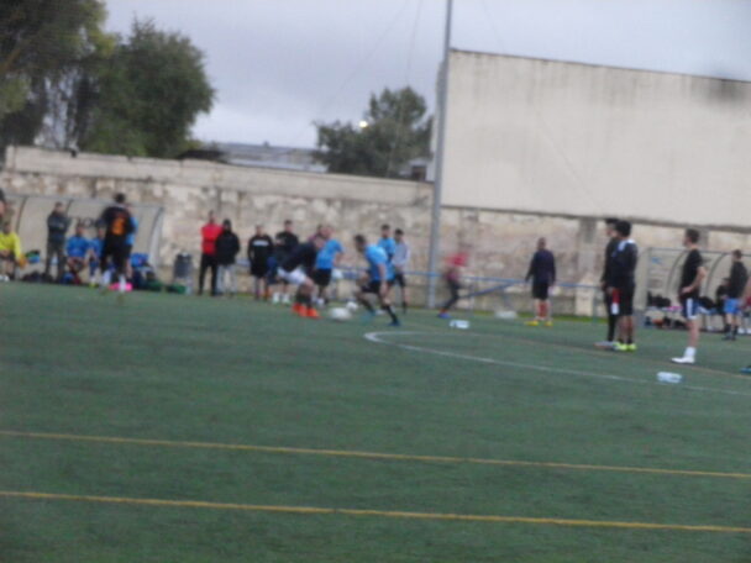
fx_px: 2690
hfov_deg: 15.9
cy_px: 282
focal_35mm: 124
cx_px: 376
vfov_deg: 12.0
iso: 800
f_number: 5.2
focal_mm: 22.2
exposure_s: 1/15
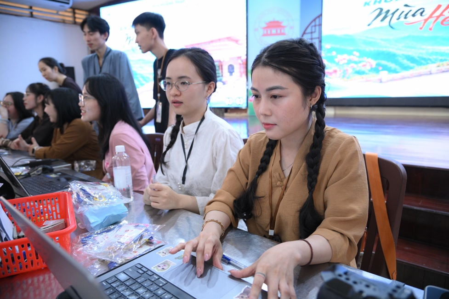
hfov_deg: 73.8
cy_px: 150
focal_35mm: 24
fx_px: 299
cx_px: 224
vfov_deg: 53.1
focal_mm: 24
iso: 4000
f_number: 4
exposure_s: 1/100
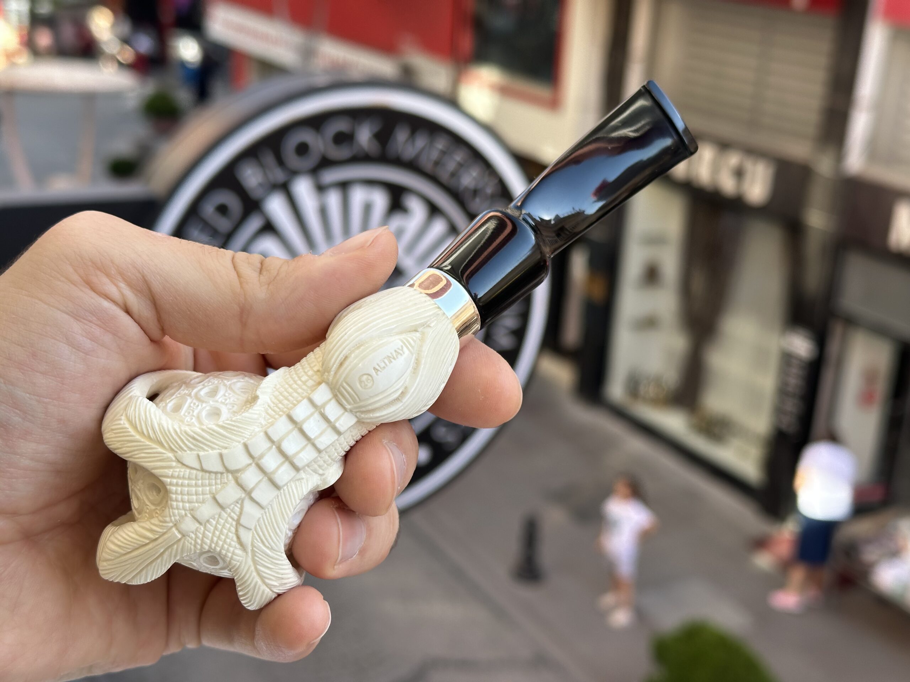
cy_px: 341
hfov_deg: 39.7
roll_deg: -4.0
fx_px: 1262
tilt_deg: -18.5
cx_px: 455
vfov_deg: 30.3
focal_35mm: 48
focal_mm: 6.86
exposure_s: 1/521
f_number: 1.78
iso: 64
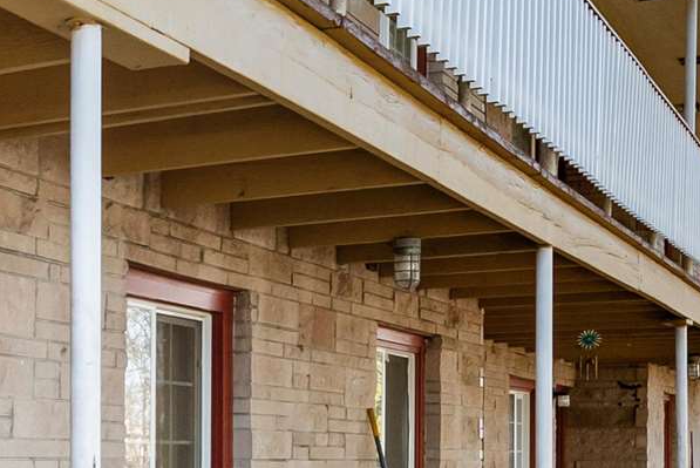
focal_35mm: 72
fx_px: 1401
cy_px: 415
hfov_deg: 18.7
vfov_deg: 18.7
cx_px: -677
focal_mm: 14
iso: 320
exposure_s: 1/250
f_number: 8
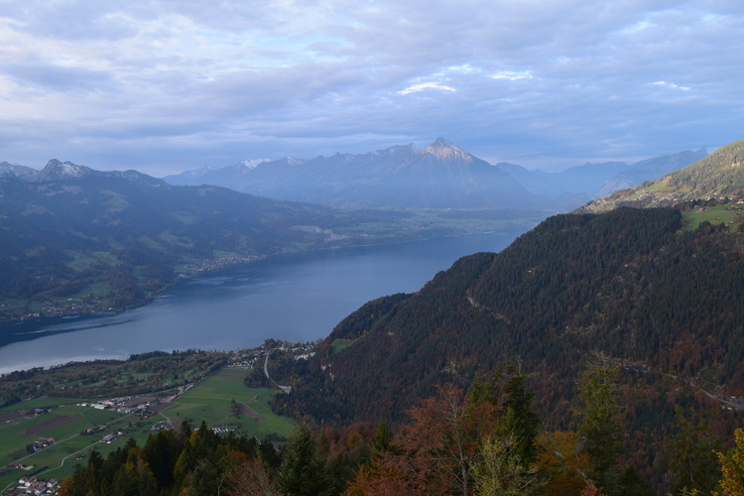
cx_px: 372
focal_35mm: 34
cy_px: 248
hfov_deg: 55.1
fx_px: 713
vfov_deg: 38.4
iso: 400
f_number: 10
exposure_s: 1/200
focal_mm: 23
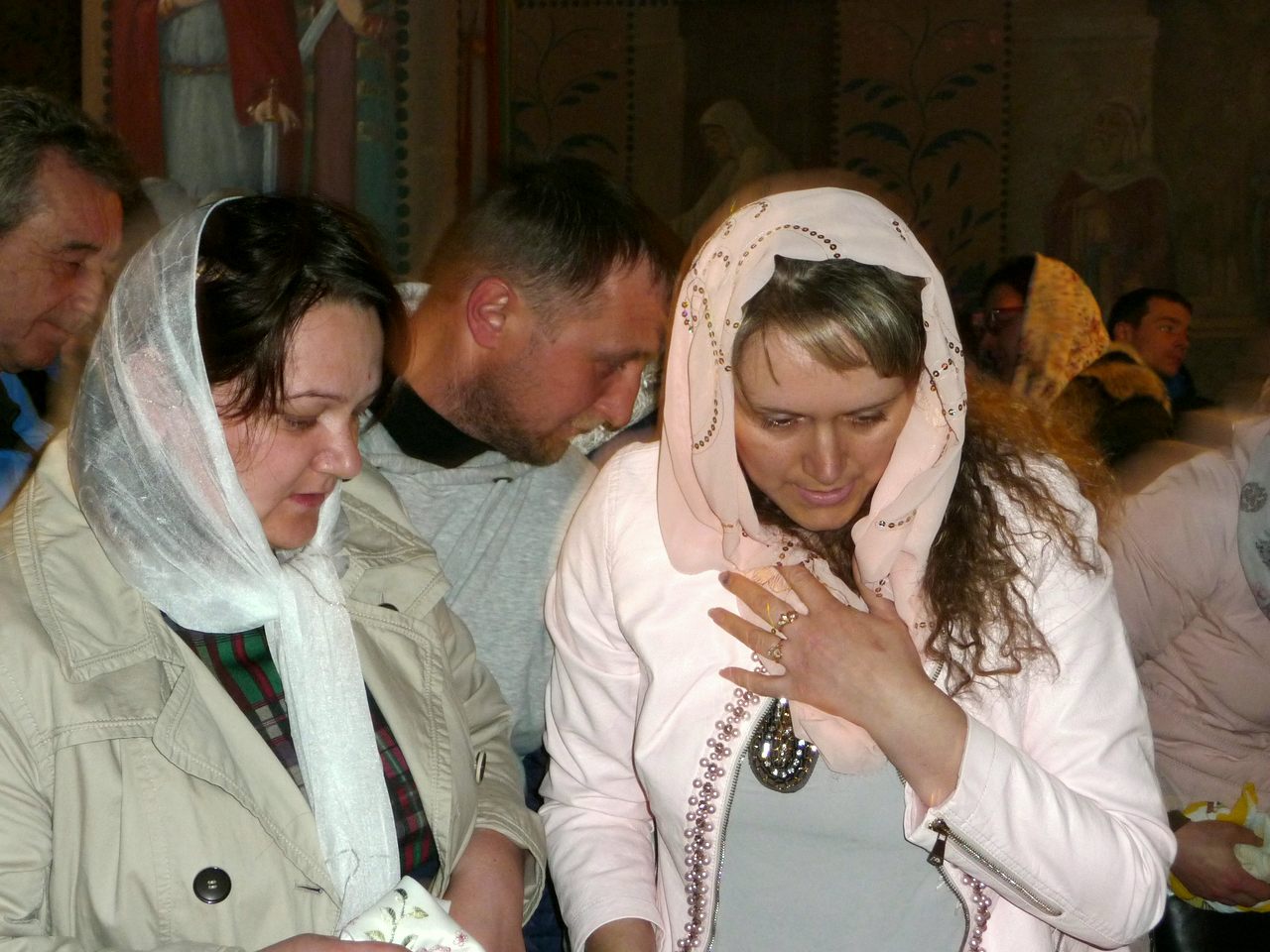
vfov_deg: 20.4
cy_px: 476
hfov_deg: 27.0
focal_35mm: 72
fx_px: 2642
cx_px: 635
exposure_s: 1/8
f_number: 4.6
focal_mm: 12.2
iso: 200
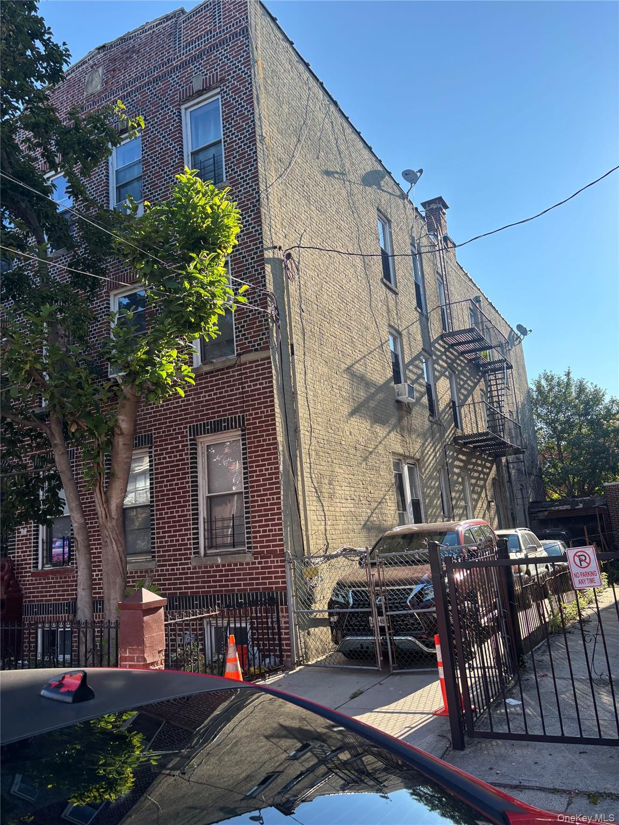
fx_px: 620
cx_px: 310
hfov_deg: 53.1
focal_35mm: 26
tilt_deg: +13.7
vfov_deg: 67.3
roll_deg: +2.8
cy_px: 412
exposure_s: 1/1027
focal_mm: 5.96
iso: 50
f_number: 1.6
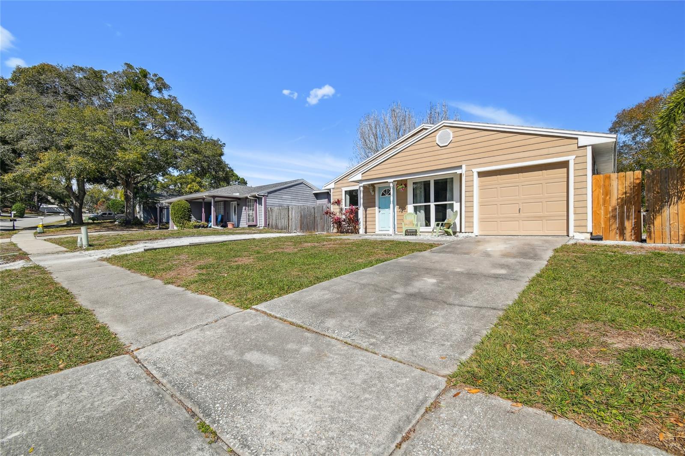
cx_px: 342
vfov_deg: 77.3
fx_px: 285
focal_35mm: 15
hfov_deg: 100.4
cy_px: 228
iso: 100
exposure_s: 1/250
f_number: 7.1
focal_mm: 10
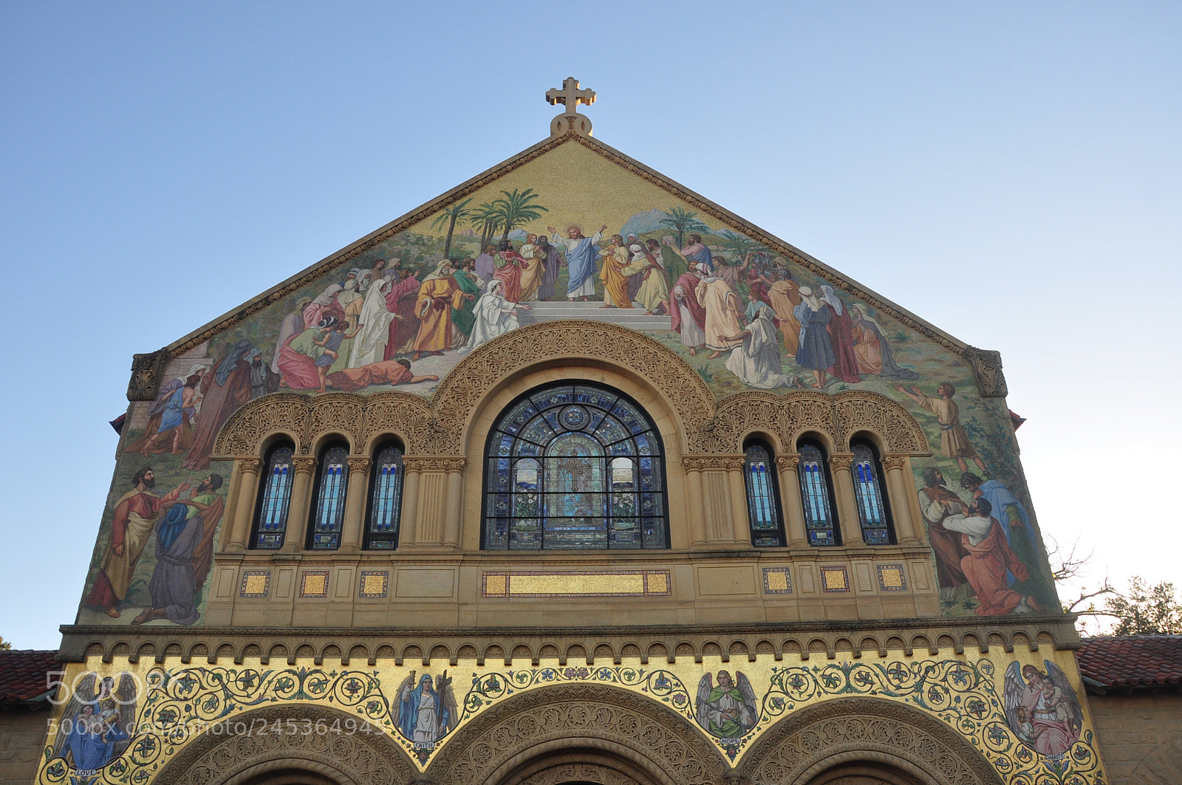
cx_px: 591
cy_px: 392
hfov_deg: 67.4
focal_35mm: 27
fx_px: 885
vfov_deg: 47.8
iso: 320
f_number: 8
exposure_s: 1/250
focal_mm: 18
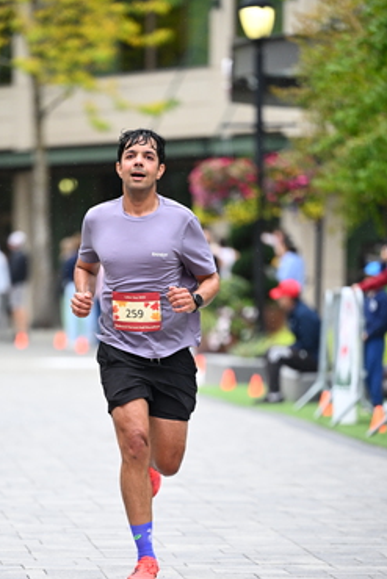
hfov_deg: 5.3
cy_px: 401
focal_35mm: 260
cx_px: 137
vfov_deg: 7.9
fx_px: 4188
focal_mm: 175
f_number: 2.8
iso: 1250
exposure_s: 1/1600
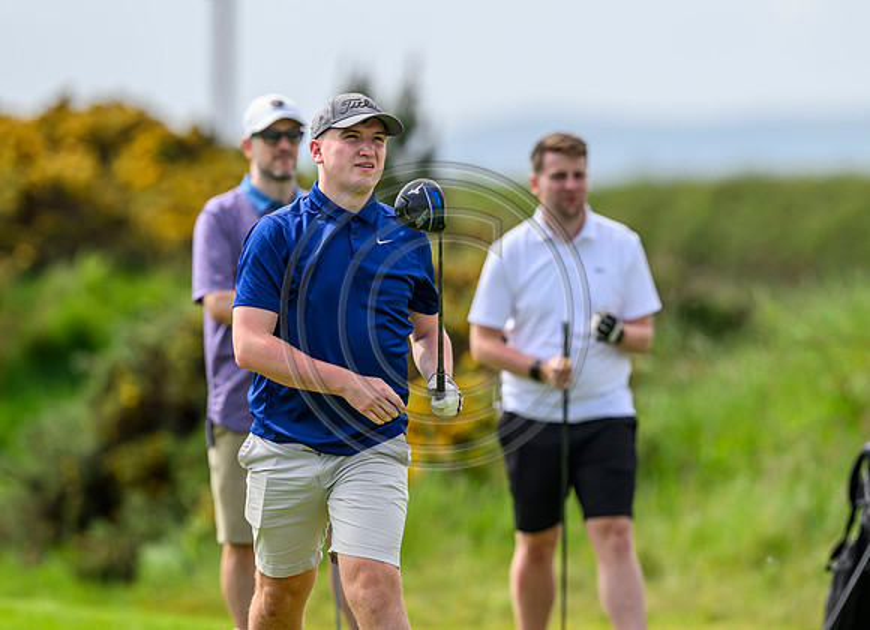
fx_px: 12885
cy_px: 244
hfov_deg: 3.9
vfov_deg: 2.8
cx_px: 510
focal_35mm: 519
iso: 500
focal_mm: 400
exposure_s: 1/2500
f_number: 4
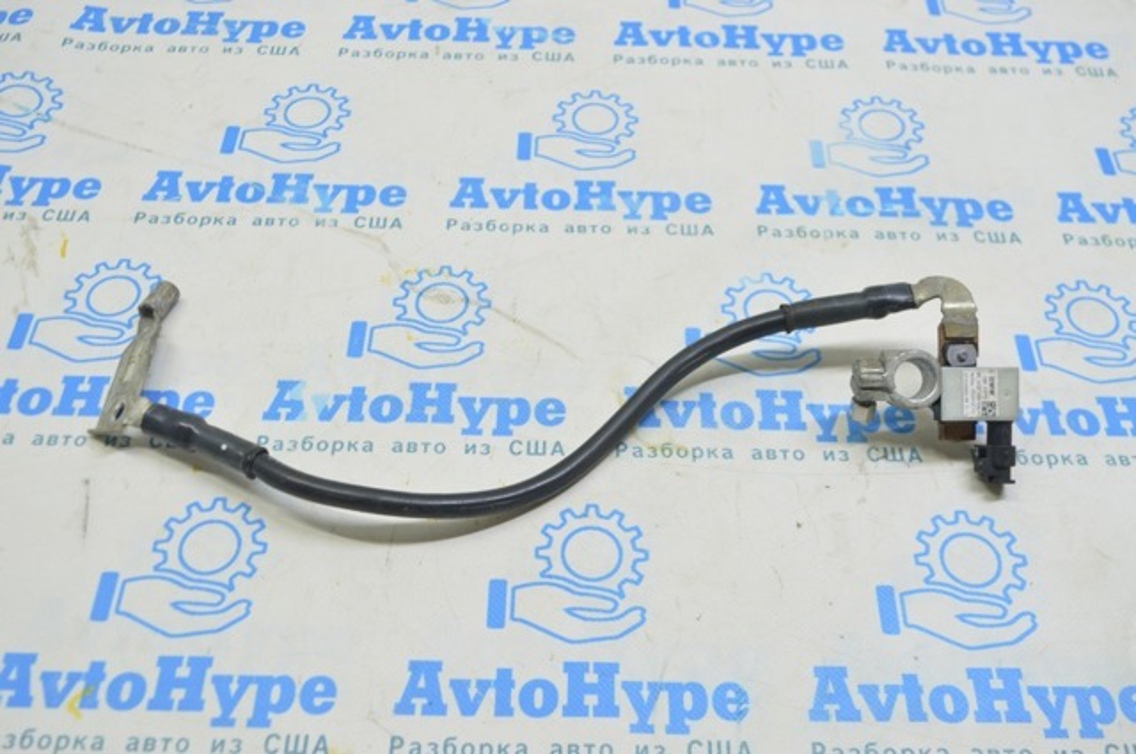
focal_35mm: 36
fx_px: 1135
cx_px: 568
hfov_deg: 53.2
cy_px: 377
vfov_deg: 36.8
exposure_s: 1/20
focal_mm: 24
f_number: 5.6
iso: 400
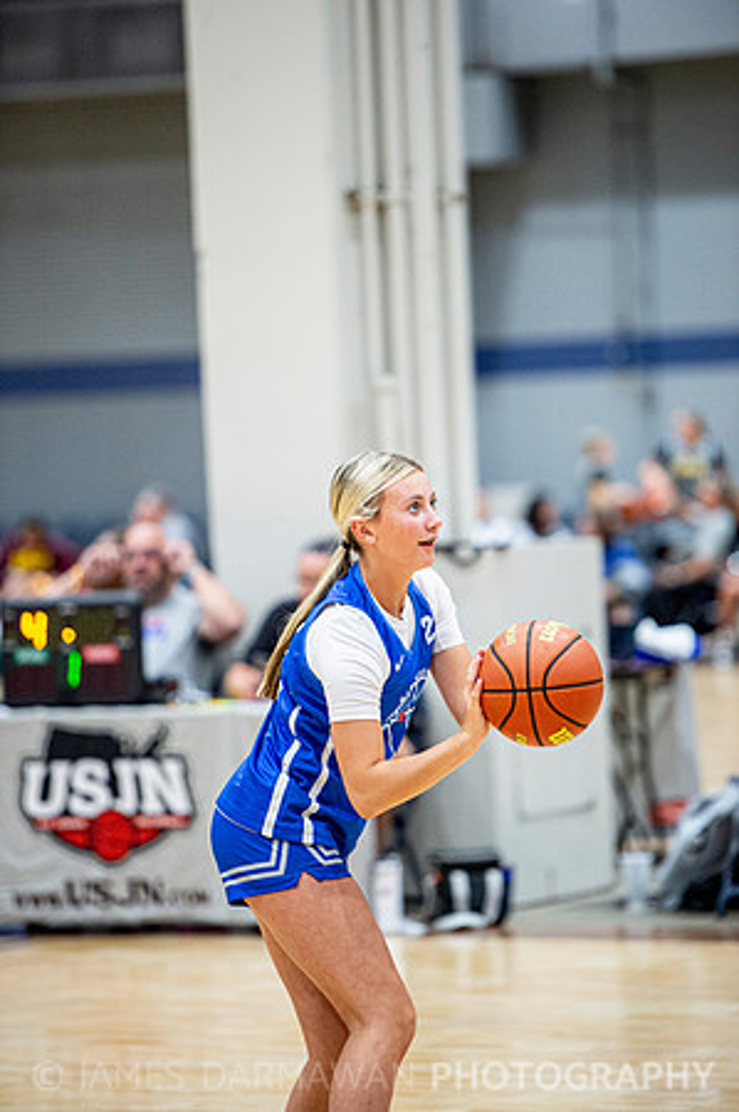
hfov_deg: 7.2
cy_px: 556
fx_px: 5864
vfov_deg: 10.8
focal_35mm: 190
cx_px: 370
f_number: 2.8
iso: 2500
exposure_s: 1/500
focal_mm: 190
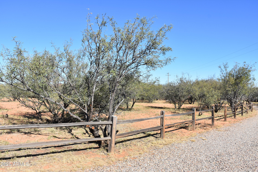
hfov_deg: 61.9
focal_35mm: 30
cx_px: 129
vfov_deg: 43.6
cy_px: 86
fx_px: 215
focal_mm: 20
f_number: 8
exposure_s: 1/500
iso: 200
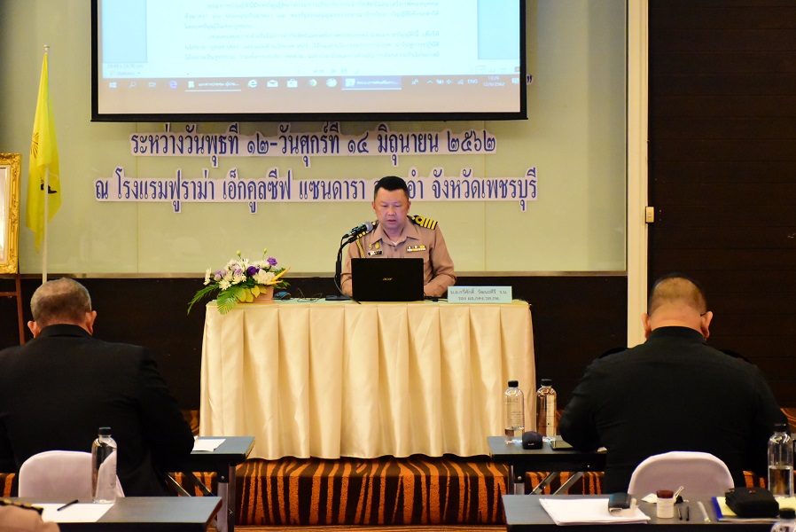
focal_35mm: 84
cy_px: 266
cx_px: 398
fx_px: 1858
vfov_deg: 16.3
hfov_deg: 24.2
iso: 8000
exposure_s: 1/80
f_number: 4.8
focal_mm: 56
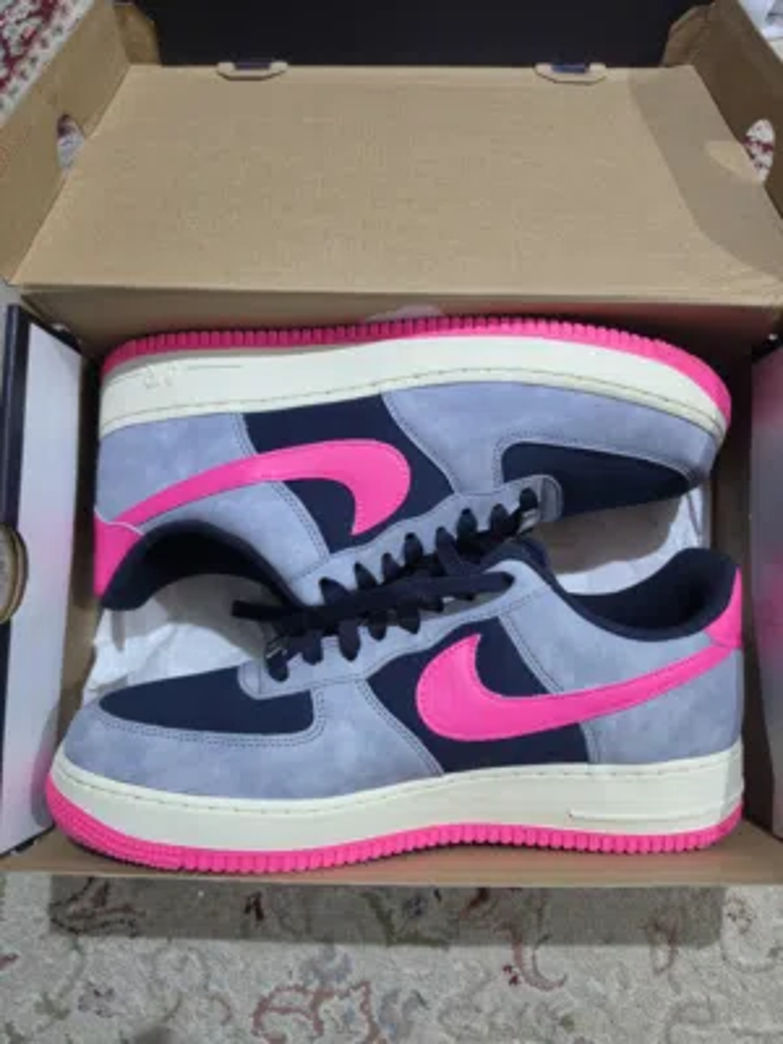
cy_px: 522
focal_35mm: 23
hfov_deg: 58.9
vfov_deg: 73.9
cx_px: 392
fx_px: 694
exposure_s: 1/100
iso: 500
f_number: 1.4
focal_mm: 6.5
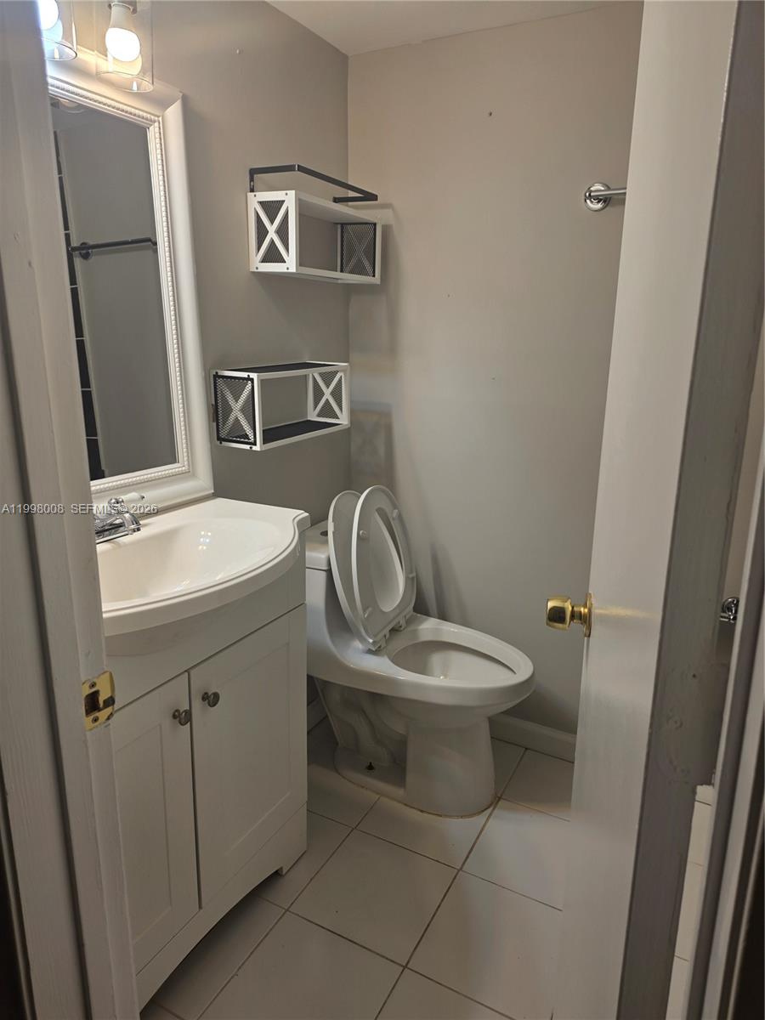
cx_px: 382
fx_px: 678
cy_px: 510
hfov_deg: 58.9
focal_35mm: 23
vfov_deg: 73.9
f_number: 1.7
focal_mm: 6.25
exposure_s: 1/120
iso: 32
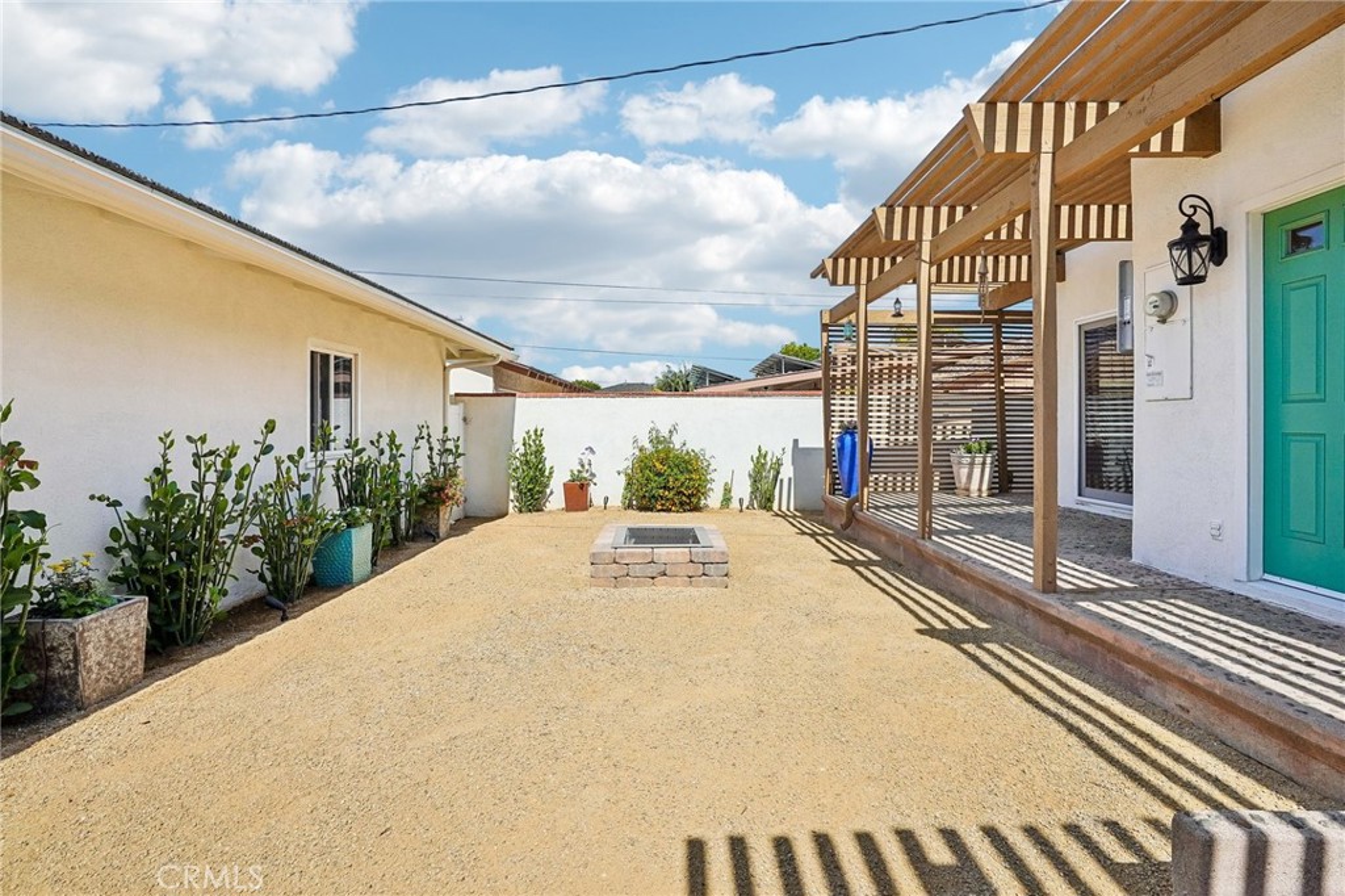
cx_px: 672
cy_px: 448
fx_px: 598
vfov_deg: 73.7
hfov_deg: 96.8
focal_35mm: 16
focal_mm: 16
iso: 400
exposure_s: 1/1600
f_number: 8
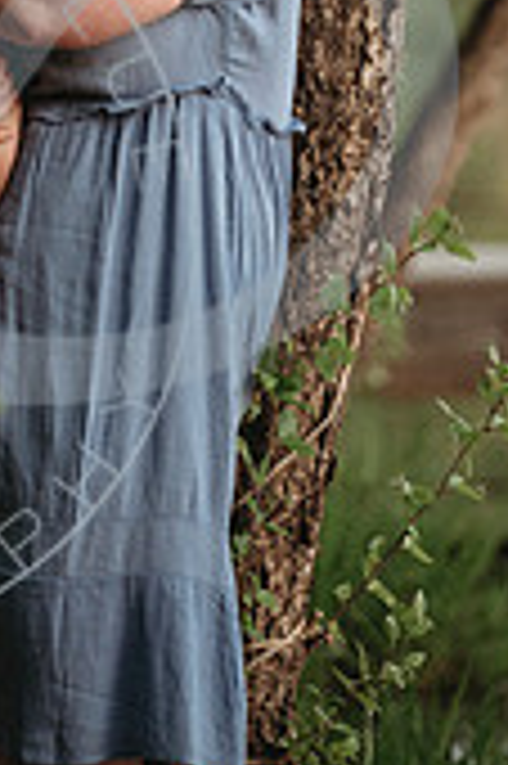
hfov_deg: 3.3
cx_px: -18
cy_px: -104
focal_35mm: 410
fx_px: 8695
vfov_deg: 5.0
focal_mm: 155
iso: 400
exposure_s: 1/200
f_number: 2.8
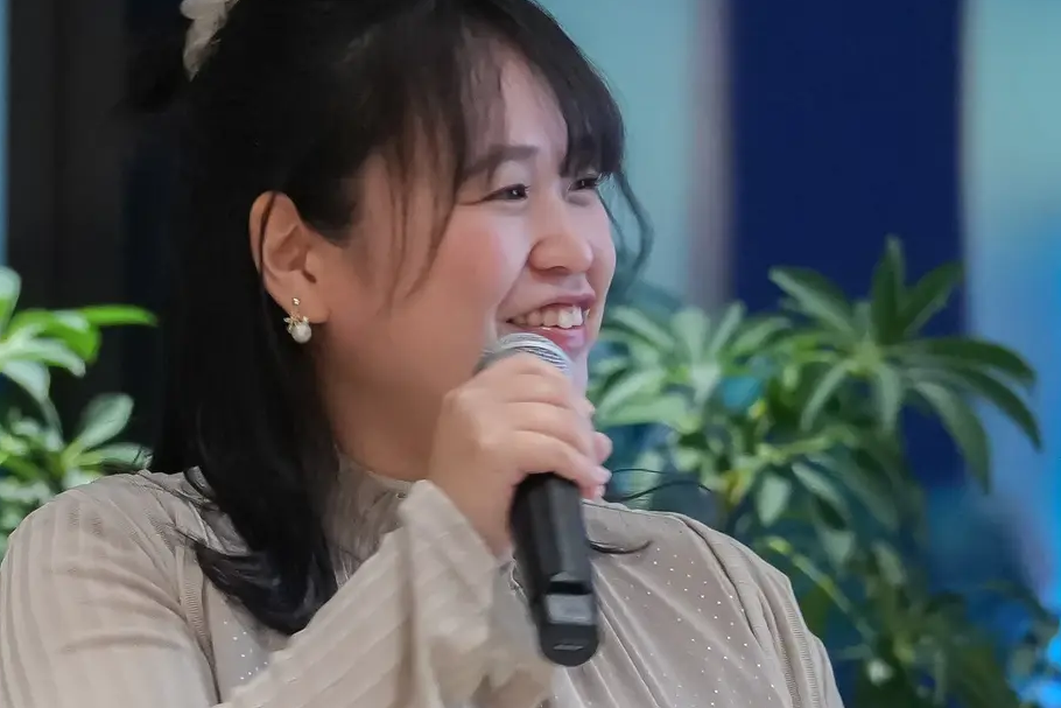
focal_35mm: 617
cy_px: 577
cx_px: 562
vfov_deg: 2.2
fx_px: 18186
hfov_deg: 3.3
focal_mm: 156
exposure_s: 1/100
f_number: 5.6
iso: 6400
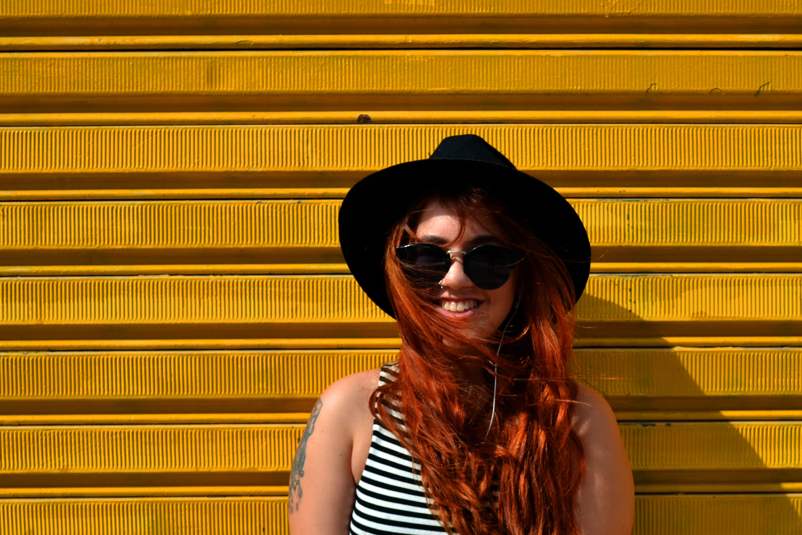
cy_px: 430
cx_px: 455
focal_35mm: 61
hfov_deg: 32.8
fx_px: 1359
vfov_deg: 22.0
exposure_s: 1/1000
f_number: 4
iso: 100
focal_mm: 24
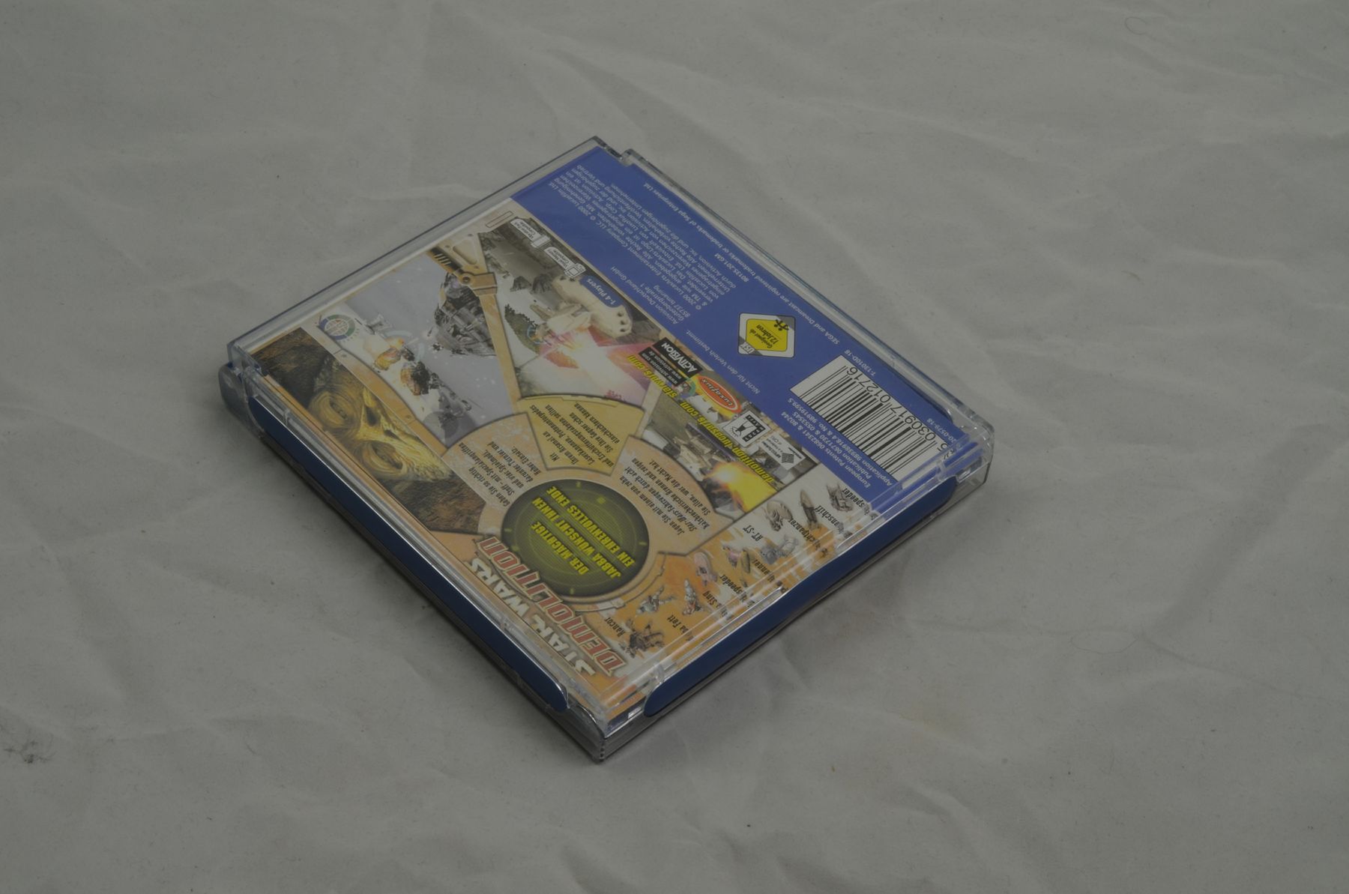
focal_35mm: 60
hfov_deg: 33.5
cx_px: 674
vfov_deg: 22.5
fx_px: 2244
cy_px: 447
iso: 100
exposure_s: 1/3
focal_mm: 40
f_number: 20
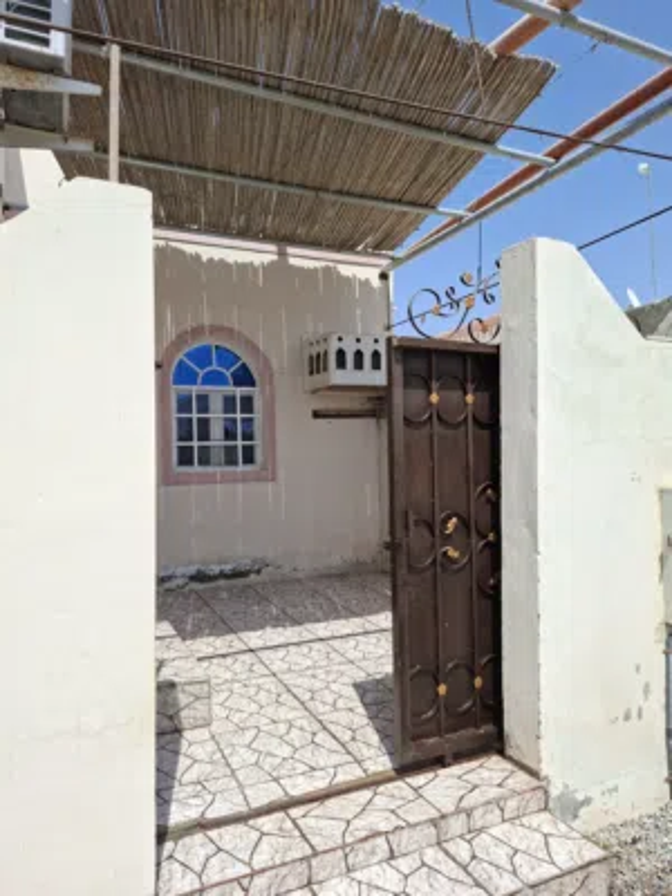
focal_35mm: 23
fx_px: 595
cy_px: 448
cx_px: 336
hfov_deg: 58.9
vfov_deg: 73.9
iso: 50
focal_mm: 5.54
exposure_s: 1/1938
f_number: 1.8
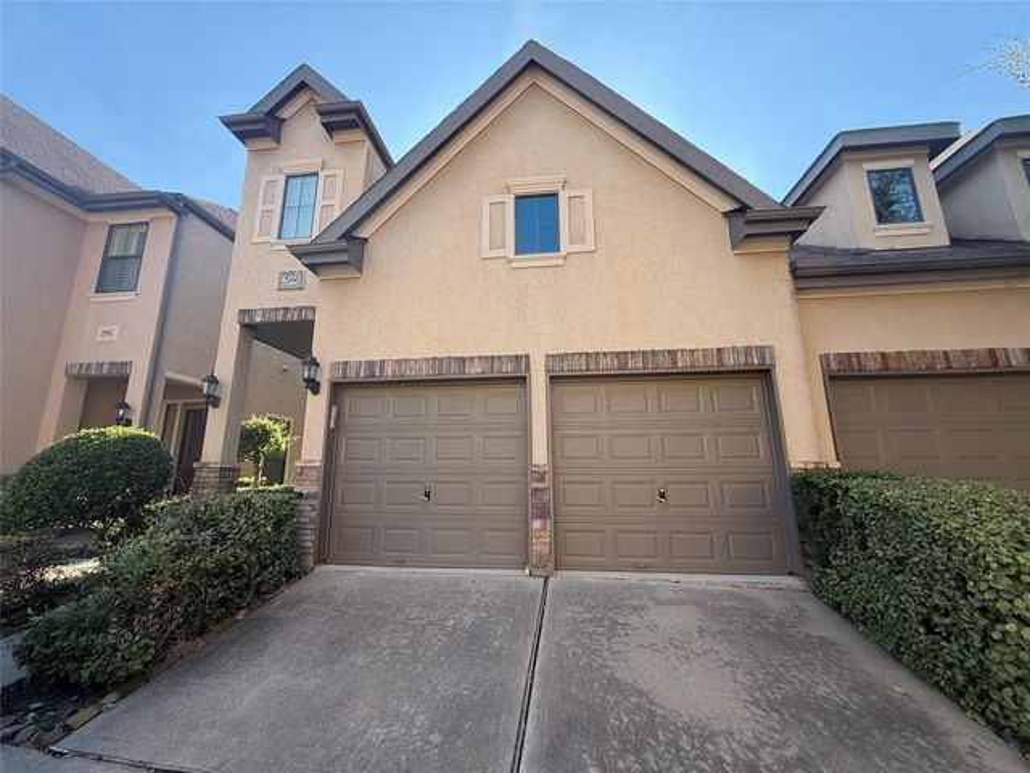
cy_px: 386
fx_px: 417
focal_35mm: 14
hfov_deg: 102.1
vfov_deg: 85.7
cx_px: 515
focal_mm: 2.22
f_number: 2.2
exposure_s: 1/329
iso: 50
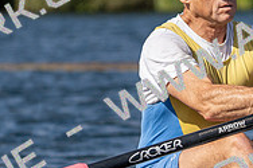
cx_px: 270
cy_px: 124
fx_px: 4332
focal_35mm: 617
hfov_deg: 3.3
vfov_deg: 2.2
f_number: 5.6
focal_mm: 200
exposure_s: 1/1600
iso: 125
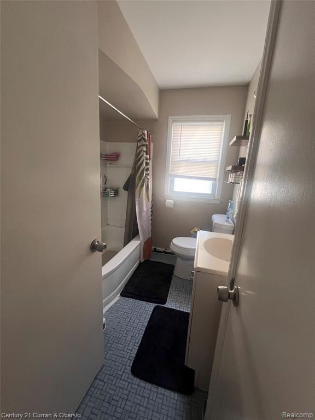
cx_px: 158
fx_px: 158
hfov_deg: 89.9
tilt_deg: -11.0
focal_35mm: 13
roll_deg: -1.5
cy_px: 210
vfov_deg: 106.2
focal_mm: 1.57
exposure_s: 1/99
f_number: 1.8
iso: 250
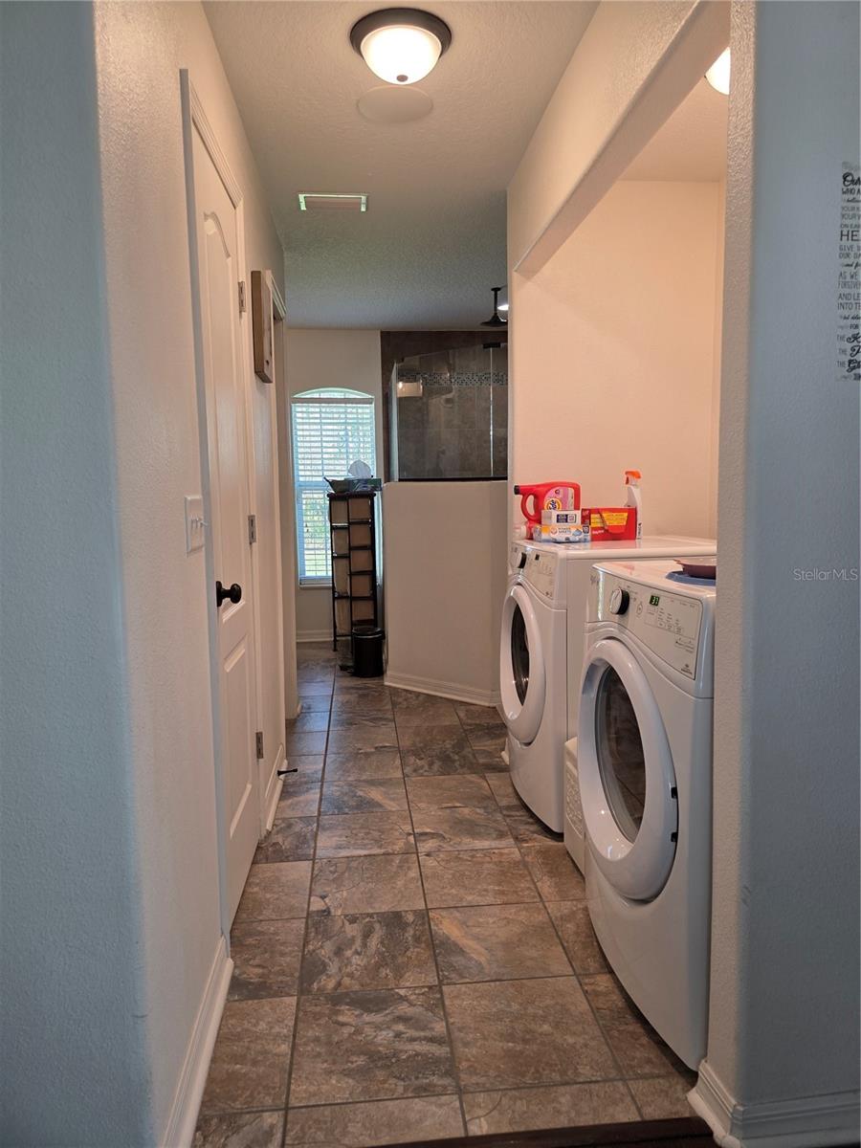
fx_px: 763
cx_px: 430
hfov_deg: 58.9
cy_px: 574
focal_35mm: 23
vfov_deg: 73.9
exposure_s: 1/120
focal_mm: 6.3
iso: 100
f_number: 1.7
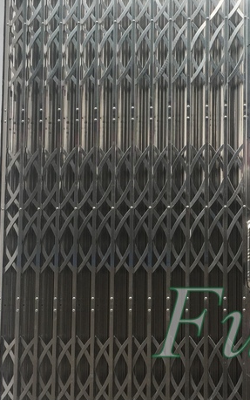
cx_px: 233
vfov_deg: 30.6
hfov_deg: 19.0
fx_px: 730
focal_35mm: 67
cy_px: 234
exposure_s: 1/384
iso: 32
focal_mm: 4.15
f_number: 2.2
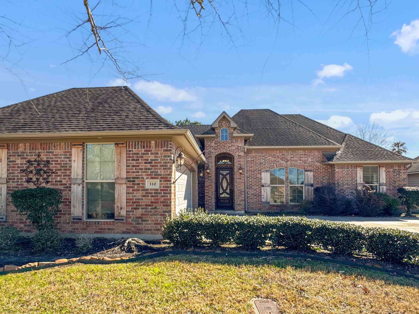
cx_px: 211
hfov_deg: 79.0
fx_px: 254
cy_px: 184
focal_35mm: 21
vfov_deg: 63.0
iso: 40
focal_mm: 2.22
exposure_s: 1/900
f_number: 2.2
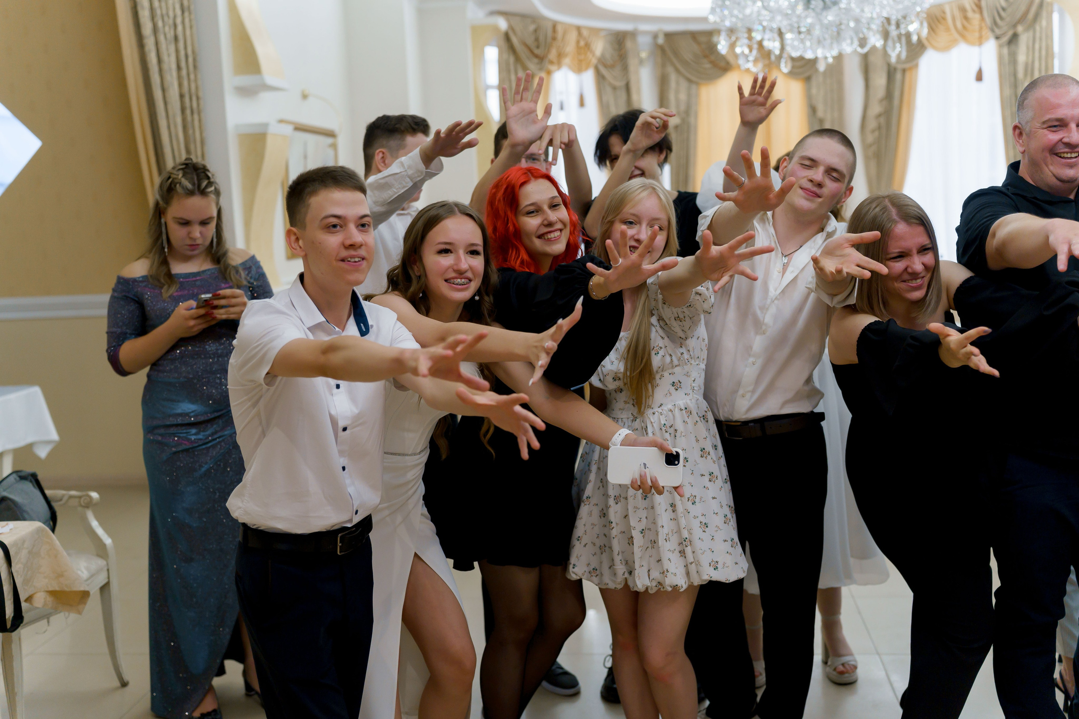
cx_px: 540
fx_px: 1199
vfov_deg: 33.4
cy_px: 360
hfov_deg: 48.5
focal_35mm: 40
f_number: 2.5
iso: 1600
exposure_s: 1/125
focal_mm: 40
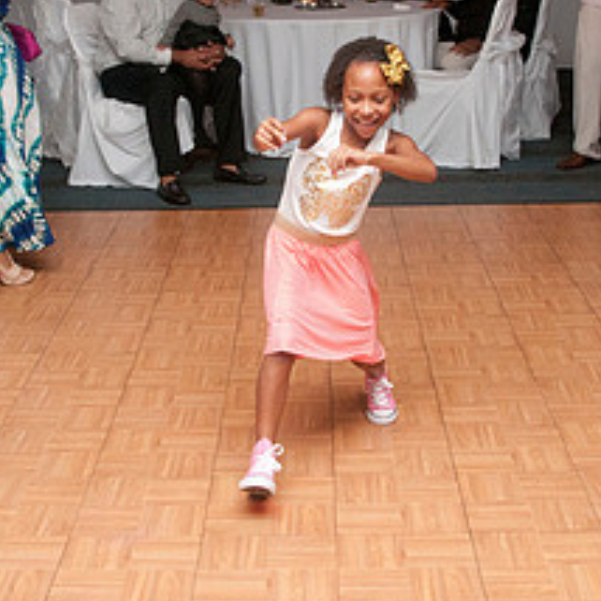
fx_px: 1218
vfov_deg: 27.4
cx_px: 300
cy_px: 170
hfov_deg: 27.7
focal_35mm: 62
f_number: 5.6
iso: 800
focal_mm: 18
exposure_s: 1/125
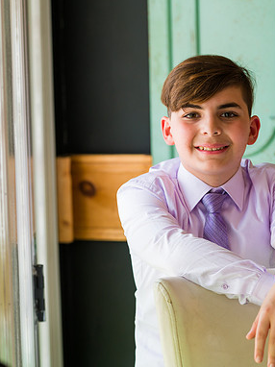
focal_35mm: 149
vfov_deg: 13.3
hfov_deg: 9.9
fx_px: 1580
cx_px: 158
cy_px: 184
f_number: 4
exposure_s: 1/200
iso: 400
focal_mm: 102
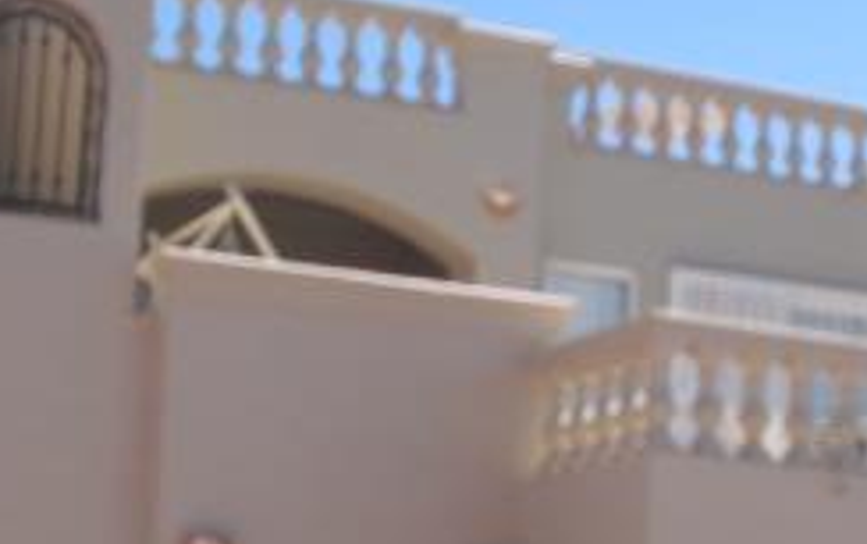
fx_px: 2365
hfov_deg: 20.7
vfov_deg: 12.9
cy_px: 558
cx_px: 586
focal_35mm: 100
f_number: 7.8
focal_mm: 6.3
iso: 64
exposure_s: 1/100
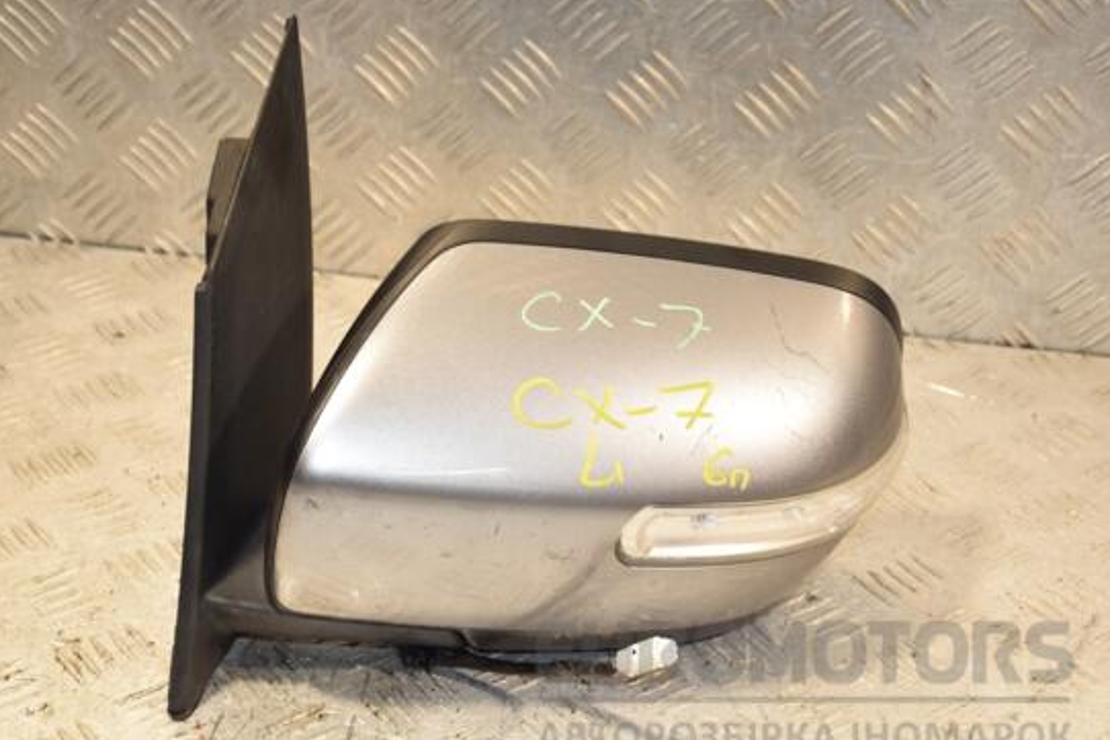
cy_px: 379
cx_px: 498
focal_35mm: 83
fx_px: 2558
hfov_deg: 24.5
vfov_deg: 16.4
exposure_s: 1/200
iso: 800
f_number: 5.6
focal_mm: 50
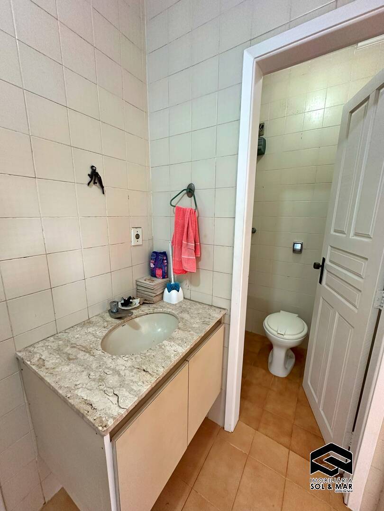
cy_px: 256
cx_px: 192
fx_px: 207
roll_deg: -1.2
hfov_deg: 85.7
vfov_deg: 102.1
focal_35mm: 14
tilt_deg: -11.7
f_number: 2.2
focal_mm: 2.22
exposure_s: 1/120
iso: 250
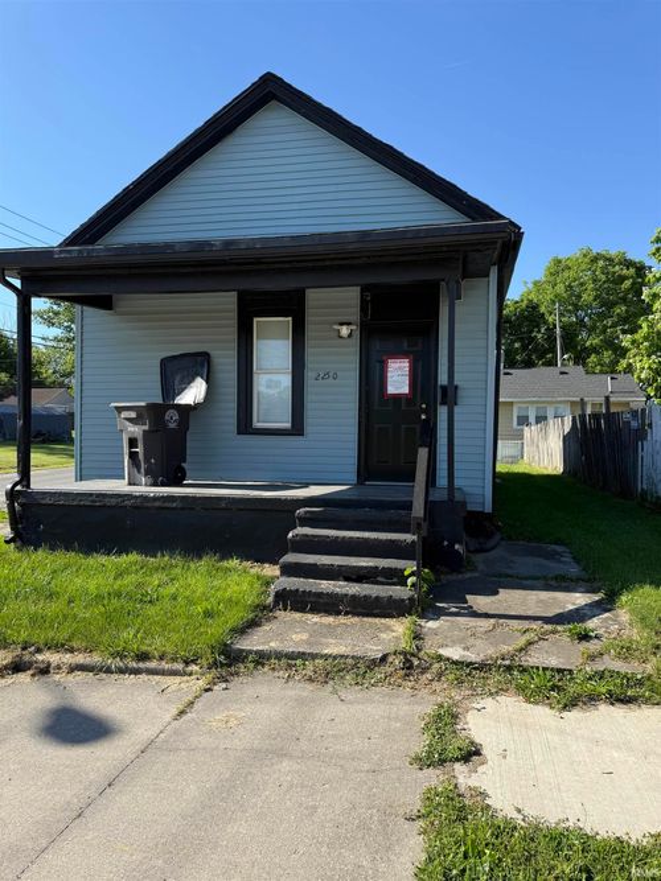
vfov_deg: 71.6
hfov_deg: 56.8
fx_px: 611
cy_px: 440
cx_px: 330
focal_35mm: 24
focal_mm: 6.76
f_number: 1.78
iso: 80
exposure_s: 1/2232
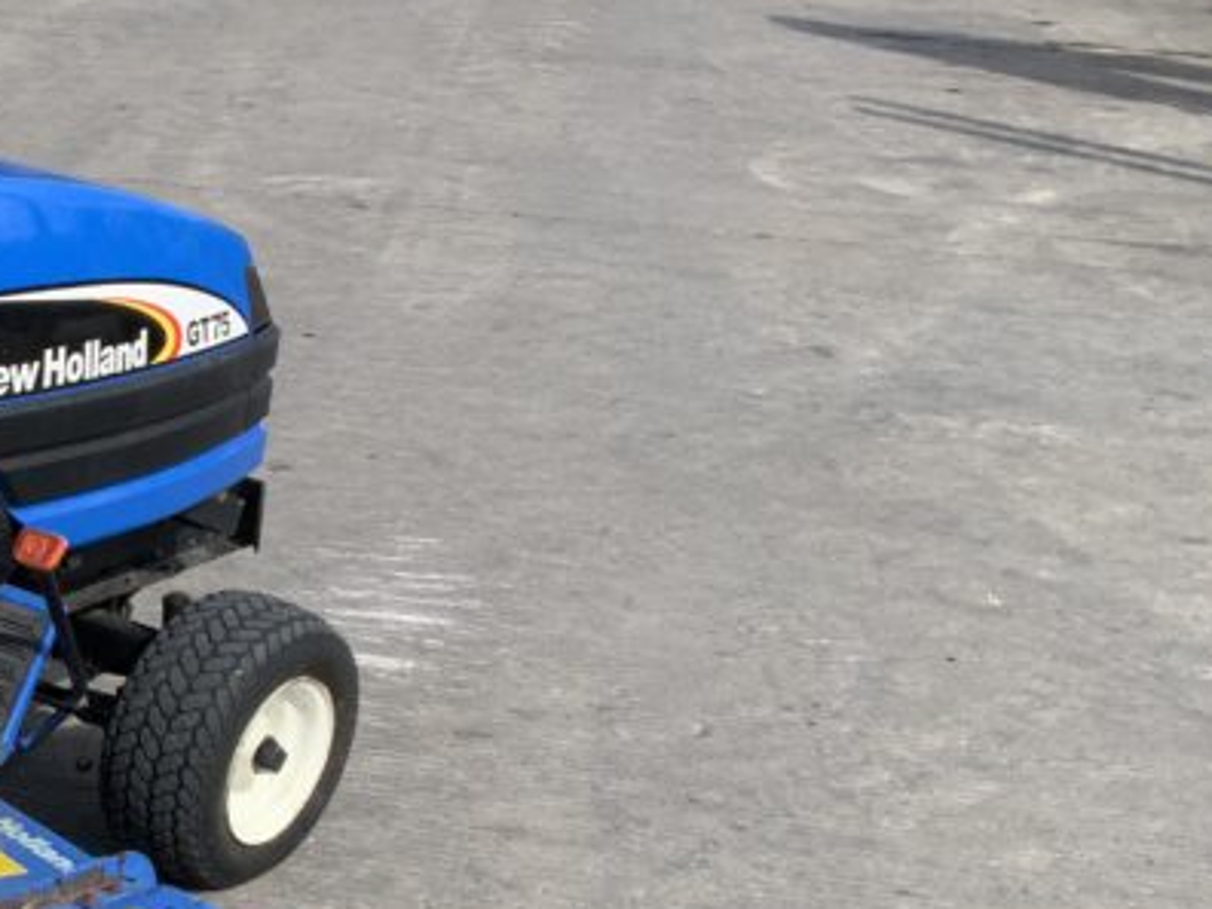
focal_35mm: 75
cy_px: 609
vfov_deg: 19.6
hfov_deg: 23.6
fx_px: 2626
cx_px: -266
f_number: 1.8
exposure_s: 1/1311
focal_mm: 3
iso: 16
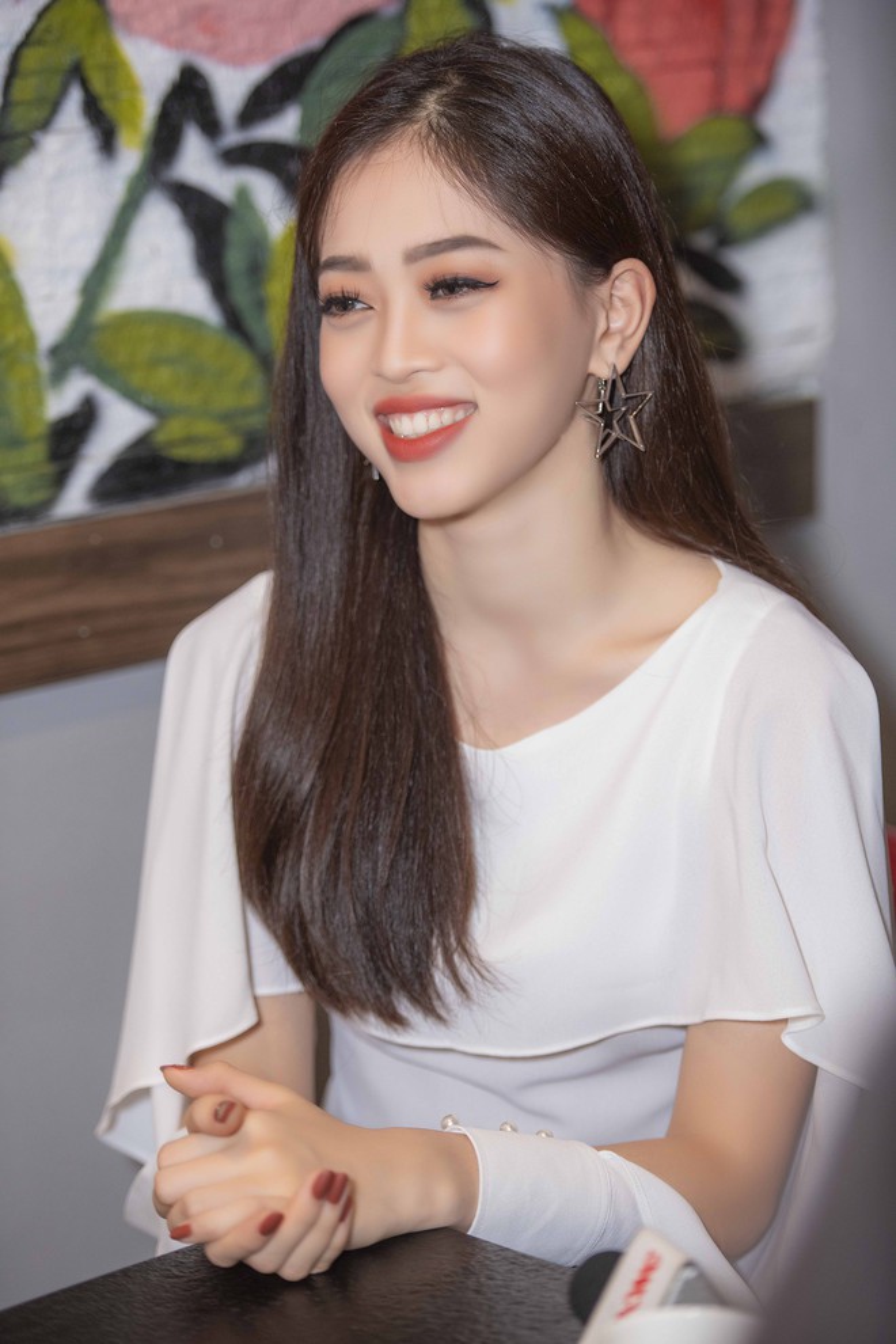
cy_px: 672
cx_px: 448
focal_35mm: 116
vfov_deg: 17.6
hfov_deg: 11.8
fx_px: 4330
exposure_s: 1/200
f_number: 2.8
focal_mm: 116
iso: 1000
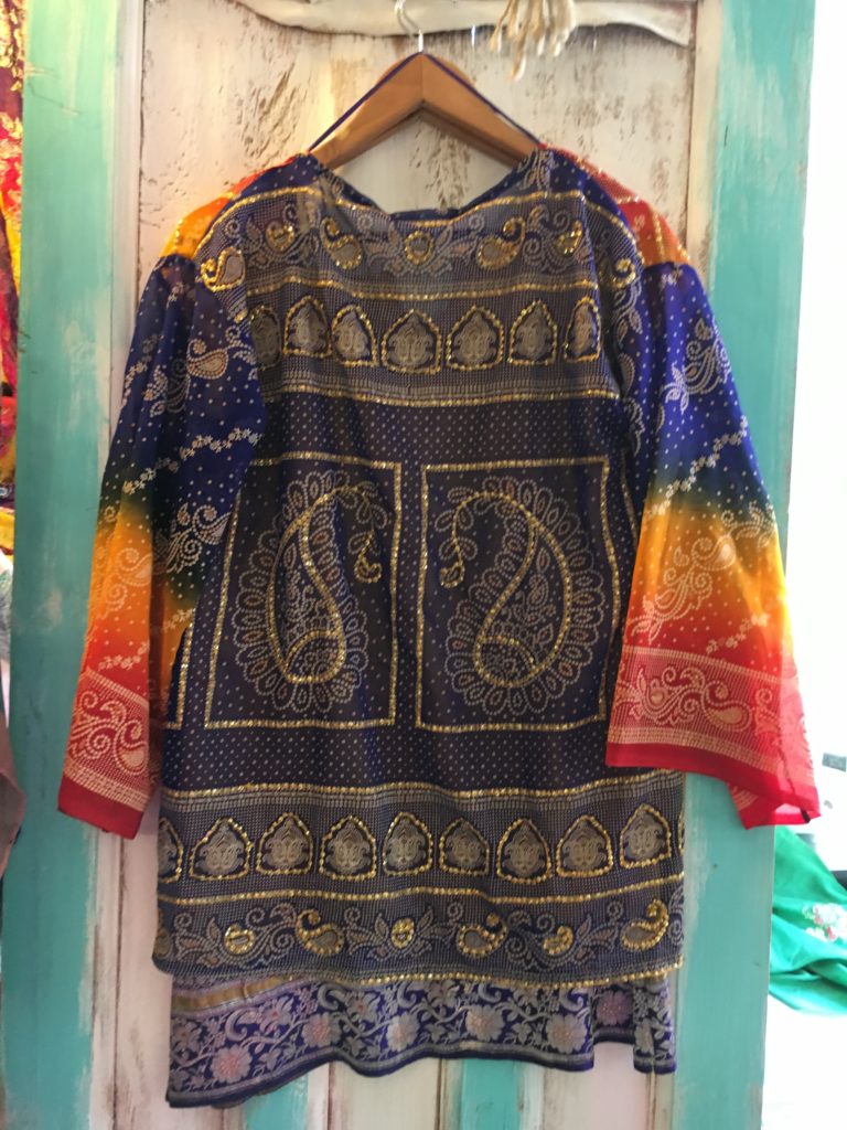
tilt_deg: -14.4
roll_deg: -1.0
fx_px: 946
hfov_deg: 48.2
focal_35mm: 29
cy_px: 565
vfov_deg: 61.7
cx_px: 424
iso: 200
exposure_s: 1/20
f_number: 2.2
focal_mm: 4.15
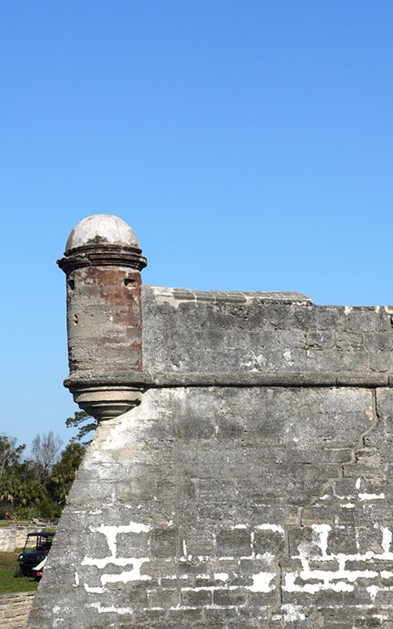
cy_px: 540
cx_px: 216
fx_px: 1371
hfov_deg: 16.3
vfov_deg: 25.2
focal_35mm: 80
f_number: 18
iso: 100
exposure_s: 1/100
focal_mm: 29
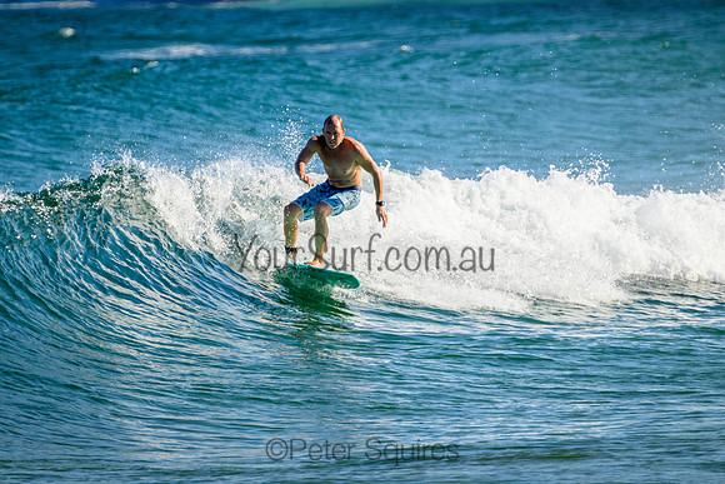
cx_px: 362
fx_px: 16114
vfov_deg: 1.7
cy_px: 242
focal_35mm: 800
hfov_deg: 2.6
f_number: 11
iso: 900
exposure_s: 1/2000
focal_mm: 800
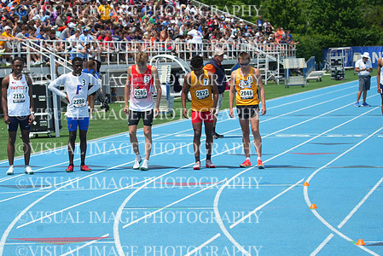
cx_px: 139
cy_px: 97
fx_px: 1650
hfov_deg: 13.2
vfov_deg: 8.9
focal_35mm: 155
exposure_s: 1/2500
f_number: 5.6
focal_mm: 120
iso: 400
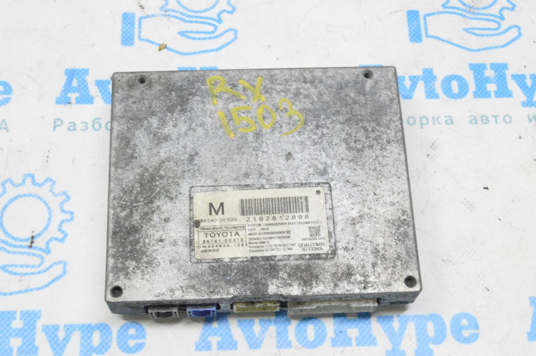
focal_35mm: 57
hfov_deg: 35.1
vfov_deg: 23.7
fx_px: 848
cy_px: 178
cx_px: 268
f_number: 20
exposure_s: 1/15
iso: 6400
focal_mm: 38
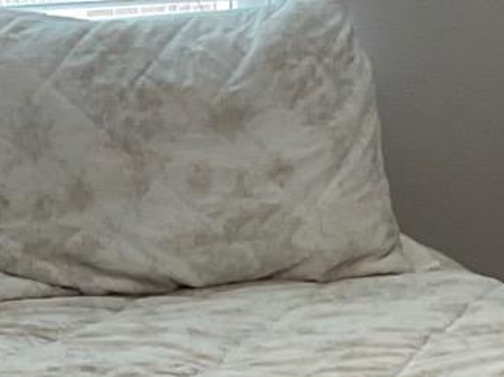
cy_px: 444
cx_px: -105
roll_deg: -0.6
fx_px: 2661
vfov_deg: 8.0
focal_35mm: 183
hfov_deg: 10.6
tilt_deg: -12.2
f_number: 1.8
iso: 50
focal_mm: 3
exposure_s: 1/60
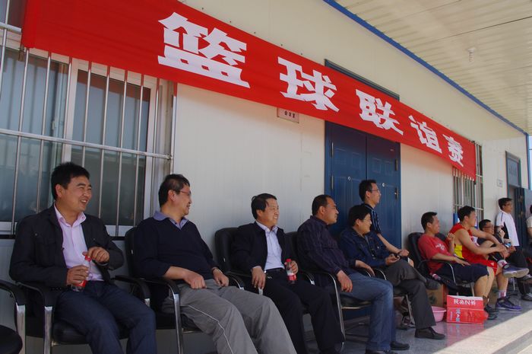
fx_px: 458
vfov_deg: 42.2
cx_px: 266
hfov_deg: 60.3
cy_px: 177
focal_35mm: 31
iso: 200
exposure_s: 1/160
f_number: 11
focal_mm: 21.25
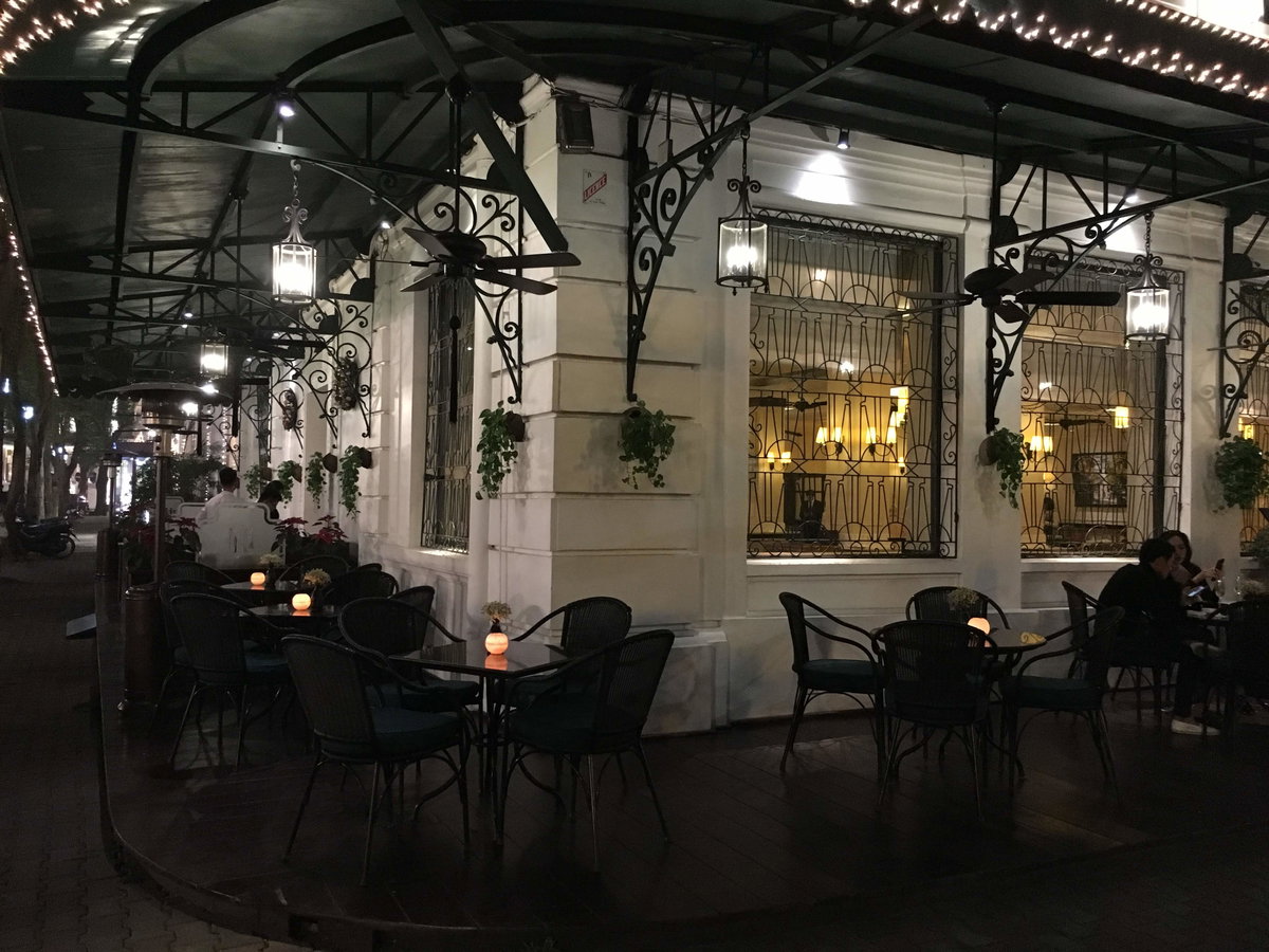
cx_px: 634
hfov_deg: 61.7
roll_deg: -1.5
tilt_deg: +1.8
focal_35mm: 29
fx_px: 1063
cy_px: 476
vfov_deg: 48.2
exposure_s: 1/17
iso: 320
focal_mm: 4.15
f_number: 2.2
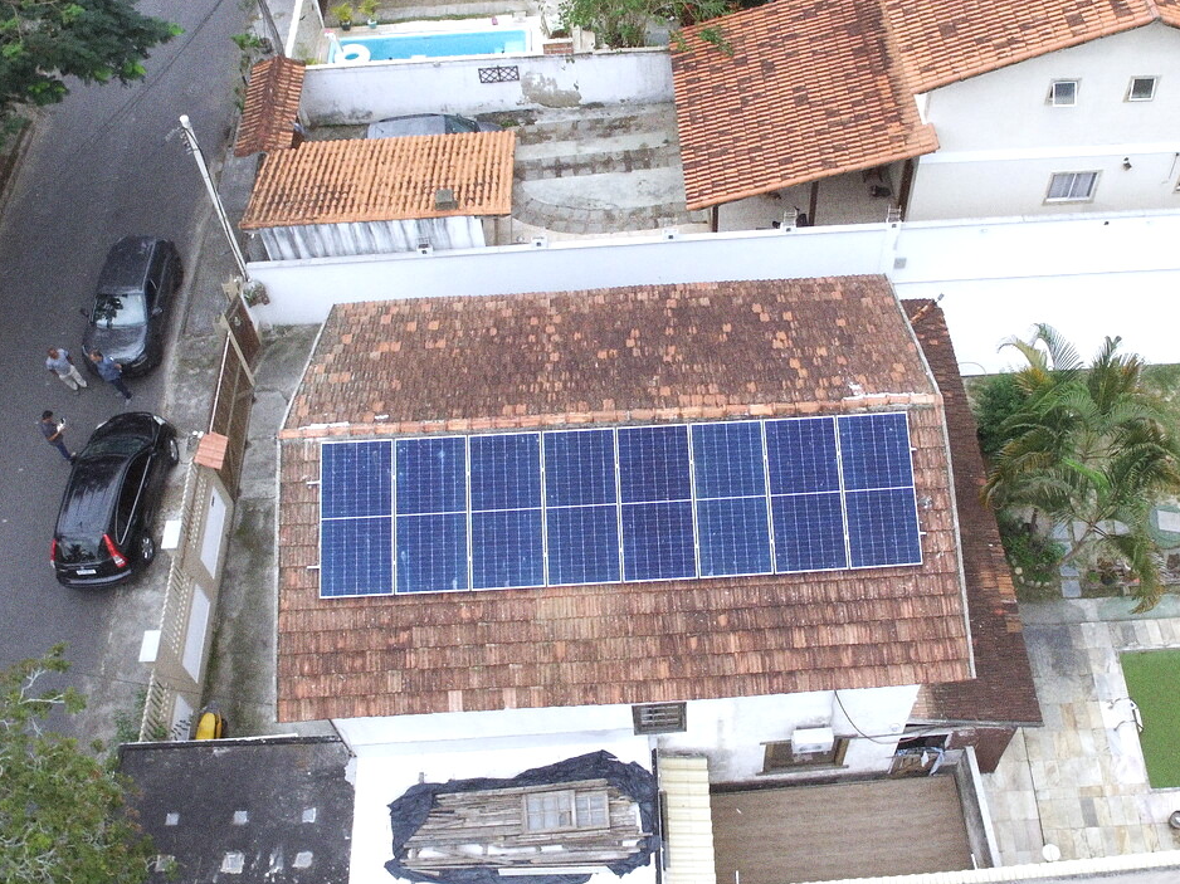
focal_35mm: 32
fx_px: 1091
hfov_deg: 56.5
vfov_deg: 44.0
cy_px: 378
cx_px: 694
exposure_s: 1/206
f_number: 2.8
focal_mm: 3.61
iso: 100
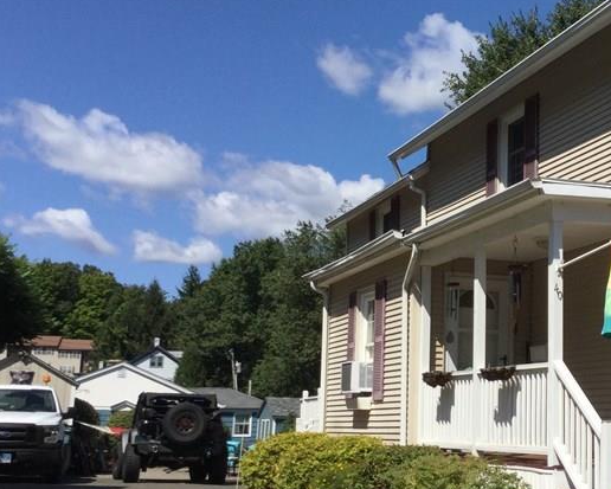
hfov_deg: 30.3
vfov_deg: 25.4
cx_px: 526
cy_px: 238
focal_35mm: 60
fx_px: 1085
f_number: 2.4
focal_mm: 3.3
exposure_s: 1/2092
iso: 25
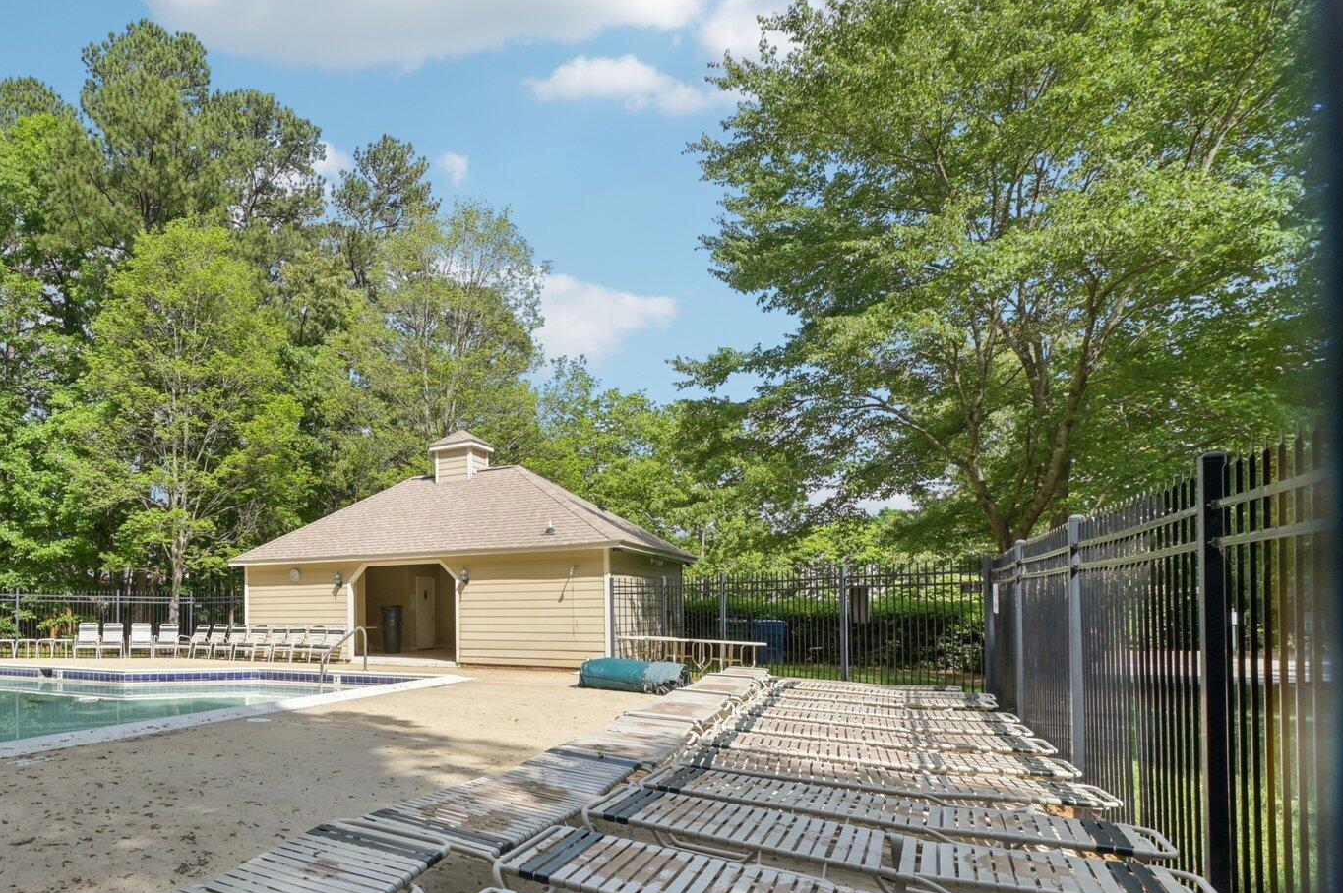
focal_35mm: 21
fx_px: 783
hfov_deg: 75.7
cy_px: 597
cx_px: 345
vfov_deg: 58.1
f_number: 9
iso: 200
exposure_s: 1/320
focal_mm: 14
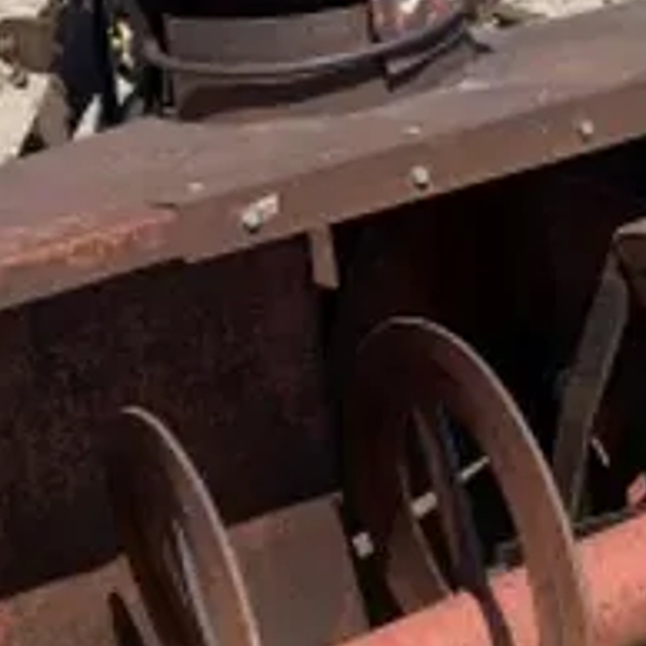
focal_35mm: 114
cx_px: 423
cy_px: 333
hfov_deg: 15.3
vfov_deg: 15.3
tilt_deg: -22.0
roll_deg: -0.5
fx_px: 2407
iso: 25
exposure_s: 1/2160
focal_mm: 4.25
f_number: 1.8
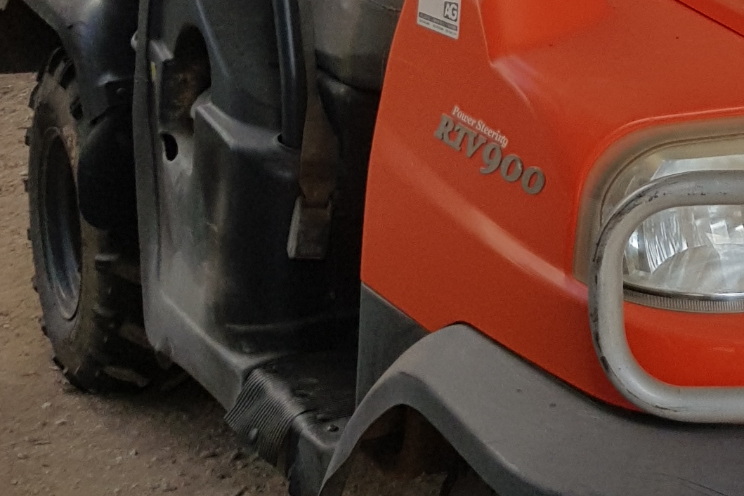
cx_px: 864
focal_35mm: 103
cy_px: -144
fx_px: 2129
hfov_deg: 18.9
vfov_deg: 12.9
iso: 40
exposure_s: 1/1748
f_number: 1.7
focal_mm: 4.2
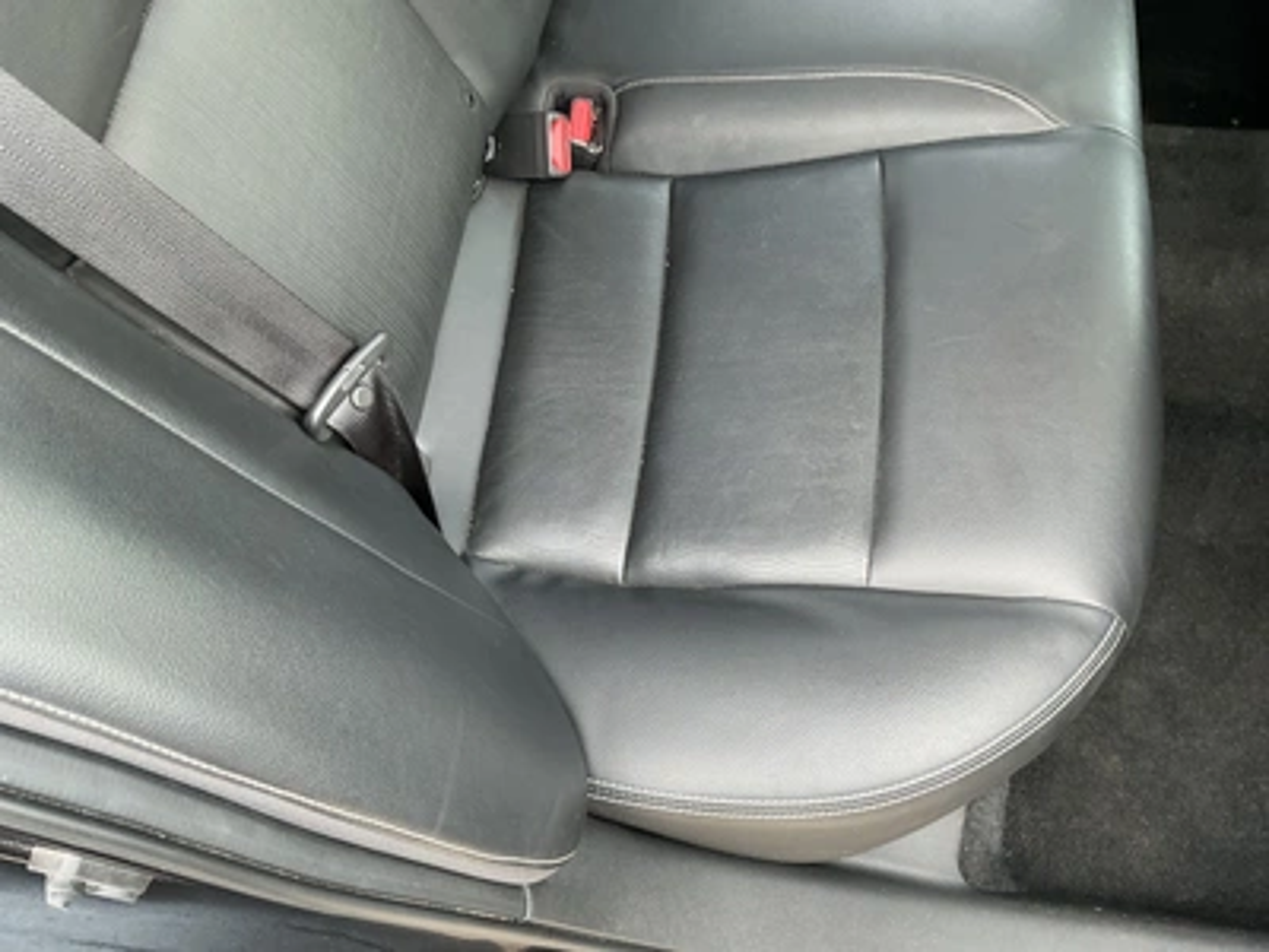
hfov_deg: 63.4
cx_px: 634
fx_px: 1026
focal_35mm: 28
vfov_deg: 49.7
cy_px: 476
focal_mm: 3
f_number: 1.8
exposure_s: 1/67
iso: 64
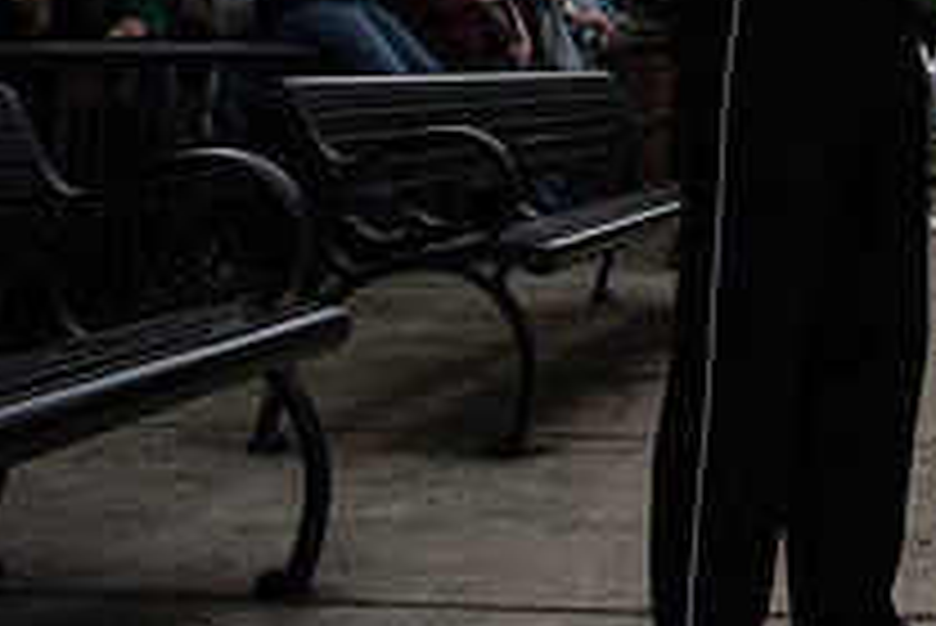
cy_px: -101
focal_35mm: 67
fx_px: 1743
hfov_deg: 25.6
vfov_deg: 19.3
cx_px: 1228
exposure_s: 1/2000
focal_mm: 24
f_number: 3.5
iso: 1600
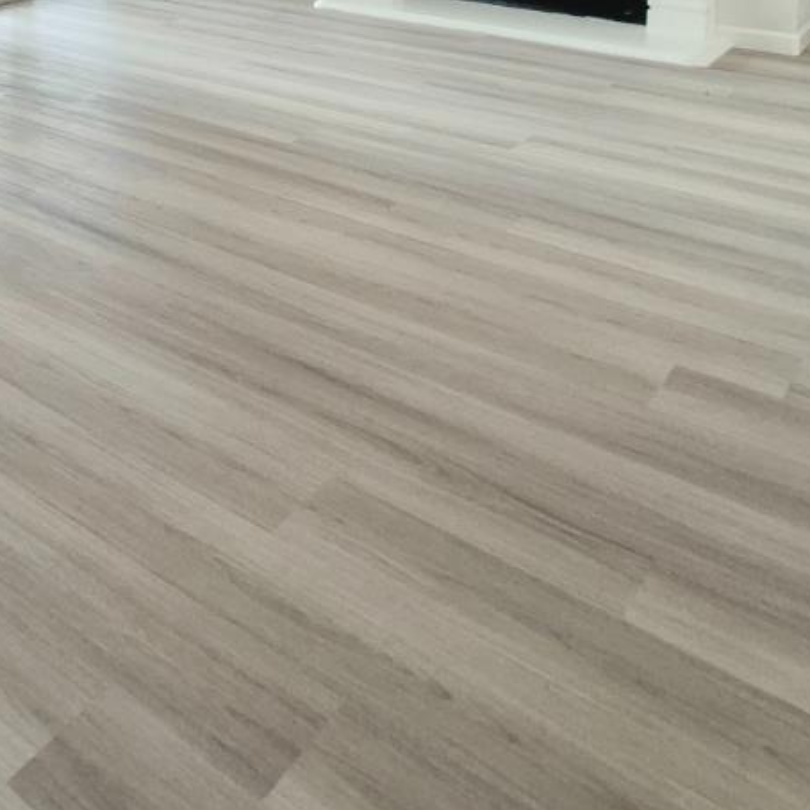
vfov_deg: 34.7
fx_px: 1006
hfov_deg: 35.1
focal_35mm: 38
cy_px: -169
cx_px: -153
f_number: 2.2
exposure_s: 1/60.2
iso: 125
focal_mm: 1.74
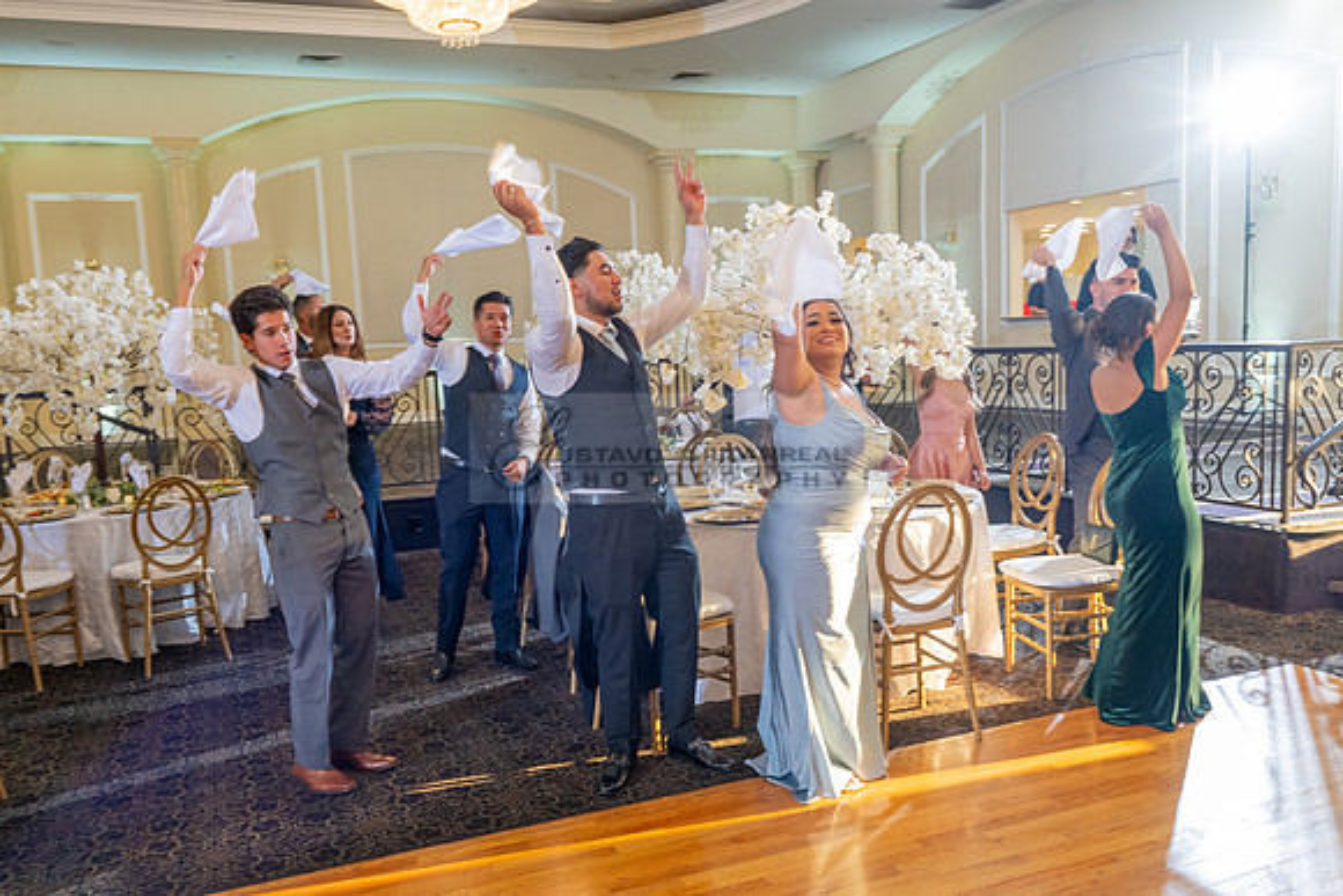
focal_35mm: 30
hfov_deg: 62.4
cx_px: 668
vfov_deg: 43.9
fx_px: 1110
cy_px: 491
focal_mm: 24
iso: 800
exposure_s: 1/80
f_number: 4
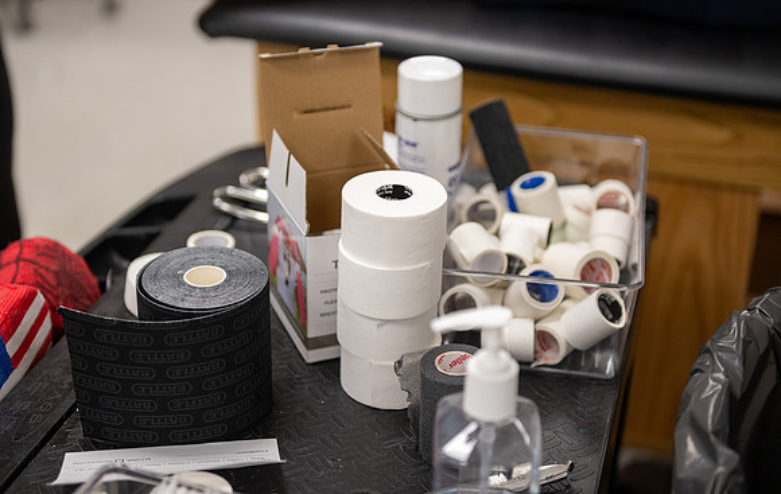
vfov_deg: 22.2
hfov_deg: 34.5
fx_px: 1258
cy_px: 234
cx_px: 390
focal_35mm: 59
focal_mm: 58
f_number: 2.8
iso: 800
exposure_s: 1/200
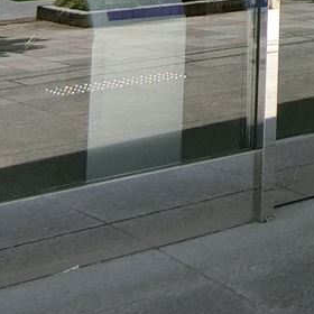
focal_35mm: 96
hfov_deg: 15.5
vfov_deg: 16.2
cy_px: -185
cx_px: 572
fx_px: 985
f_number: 2.7
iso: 200
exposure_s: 1/1000
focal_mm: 4.06
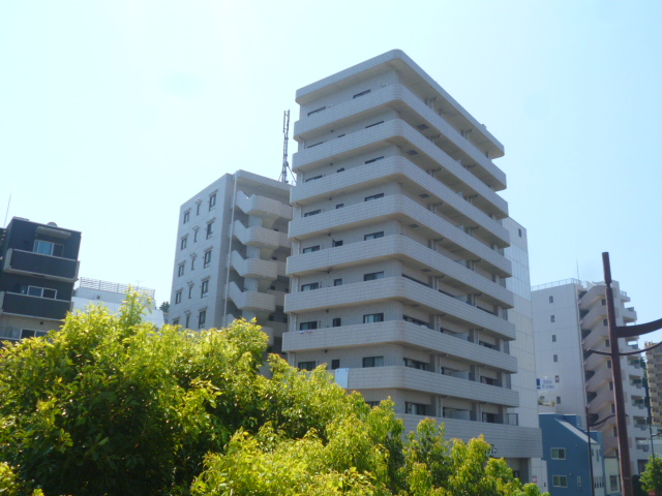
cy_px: 248
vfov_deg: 44.2
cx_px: 331
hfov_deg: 56.8
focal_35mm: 32
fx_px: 612
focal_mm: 5.7
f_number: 2.9
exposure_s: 1/1000
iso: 100
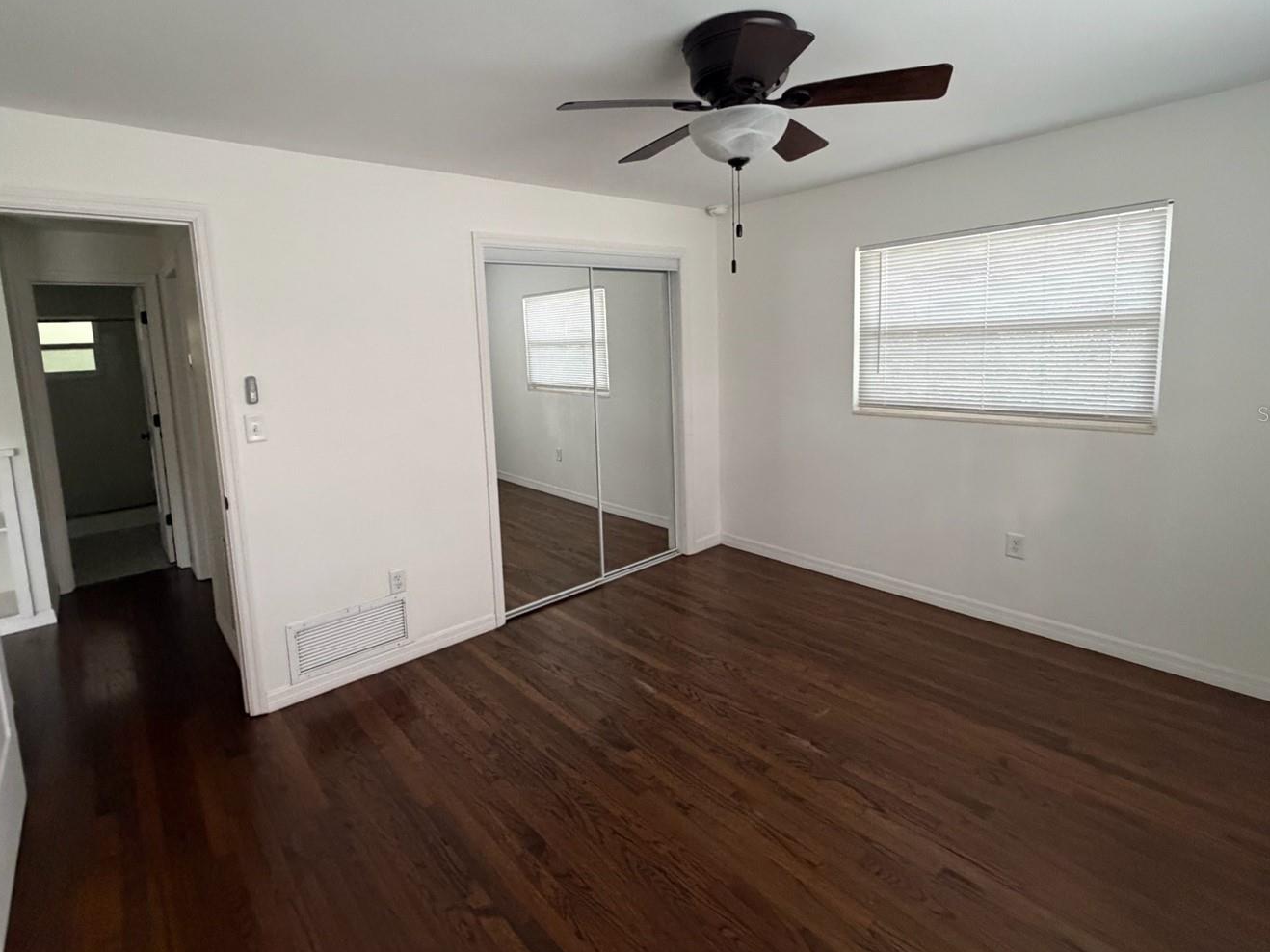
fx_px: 624
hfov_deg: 90.8
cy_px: 413
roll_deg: +2.7
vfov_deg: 74.4
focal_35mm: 17
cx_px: 578
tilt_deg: -6.9
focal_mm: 2.22
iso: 640
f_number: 2.2
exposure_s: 1/60
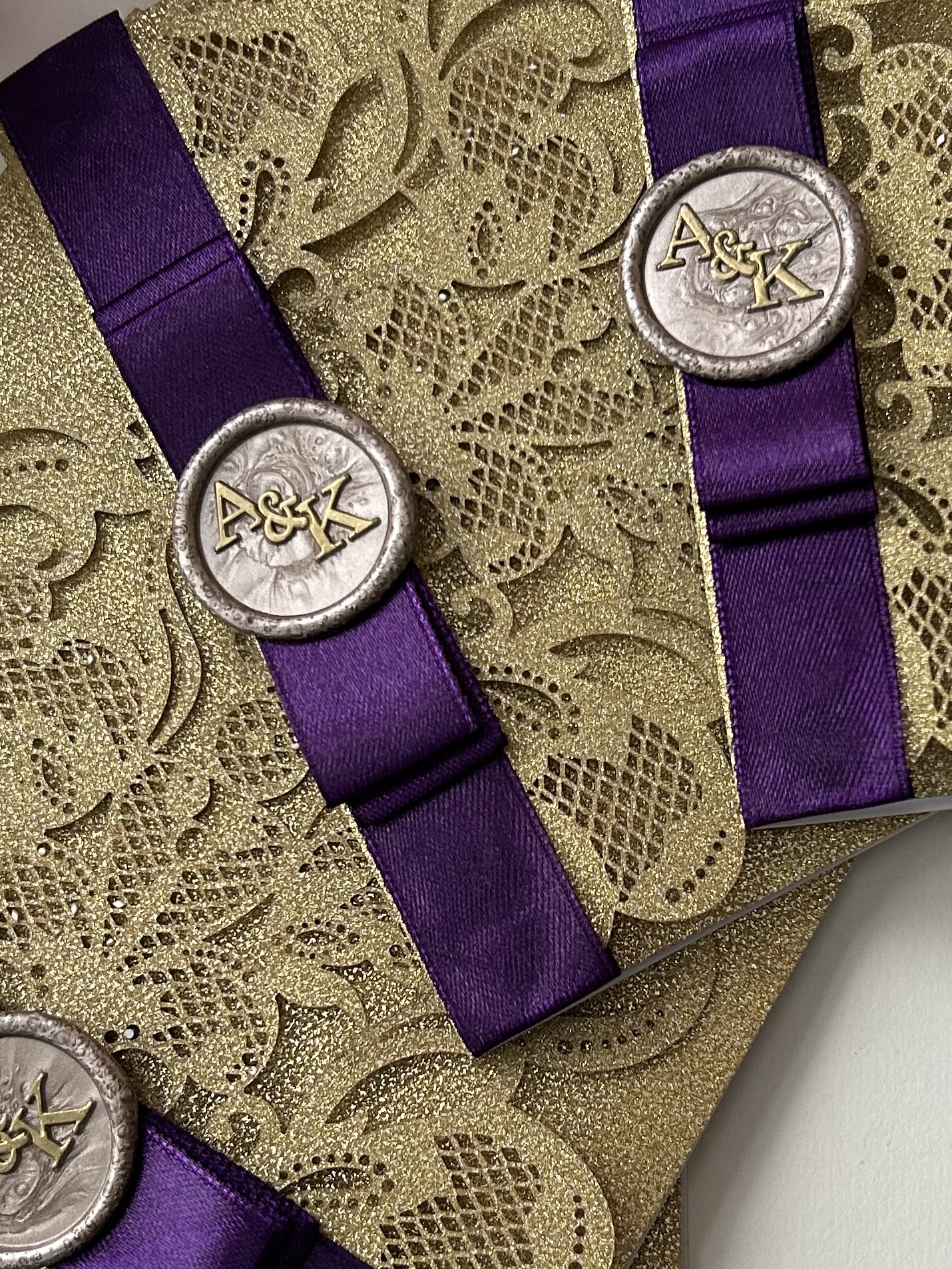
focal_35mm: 55
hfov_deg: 26.5
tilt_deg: -72.6
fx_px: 2016
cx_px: 585
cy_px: 706
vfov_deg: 34.9
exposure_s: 1/117
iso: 125
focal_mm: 5.7
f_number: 1.5
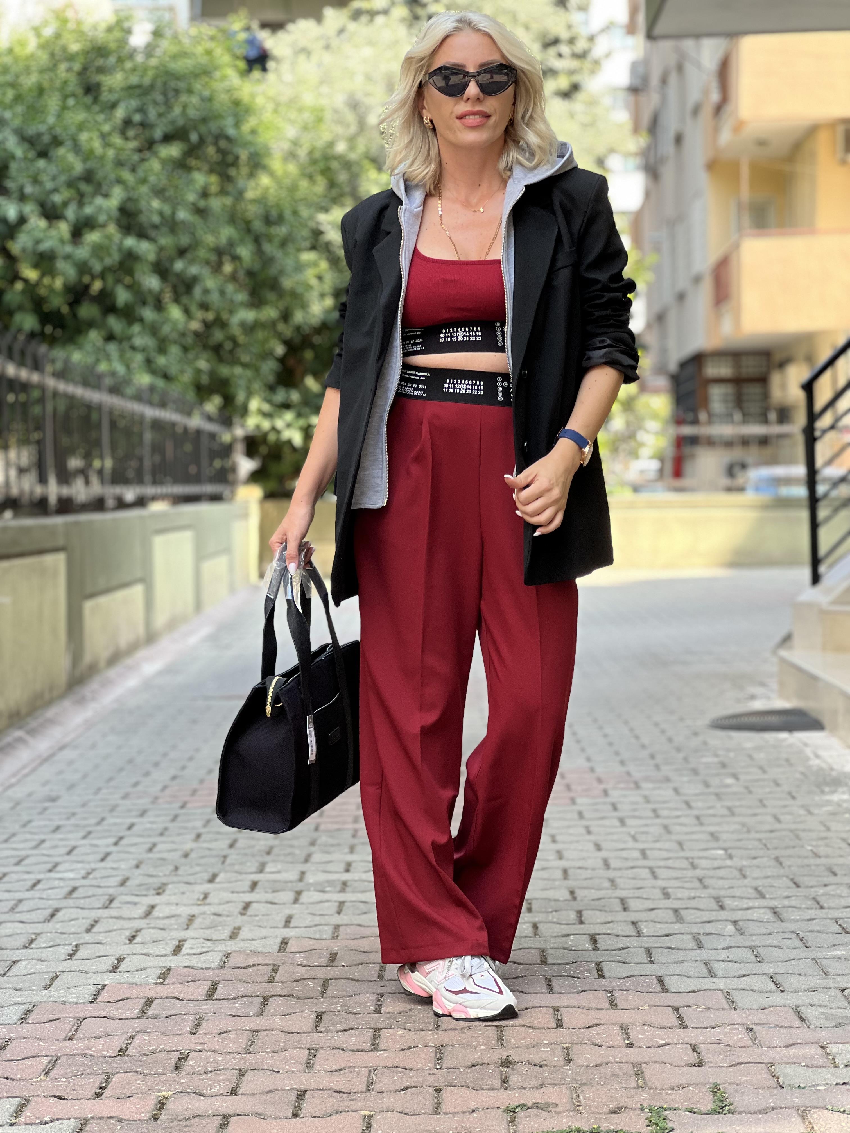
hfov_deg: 19.1
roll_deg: +0.0
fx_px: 2521
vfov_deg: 25.3
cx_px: 425
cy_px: 566
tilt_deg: -0.4
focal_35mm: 77
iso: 64
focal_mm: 9
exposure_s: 1/121
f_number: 2.8
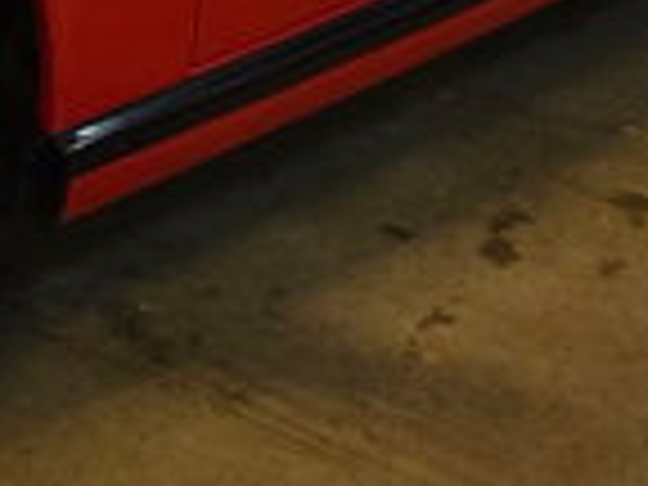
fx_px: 2303
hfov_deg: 15.0
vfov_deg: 11.1
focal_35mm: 123
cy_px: -446
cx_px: -292
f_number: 1.7
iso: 250
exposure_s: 1/120
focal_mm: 6.3
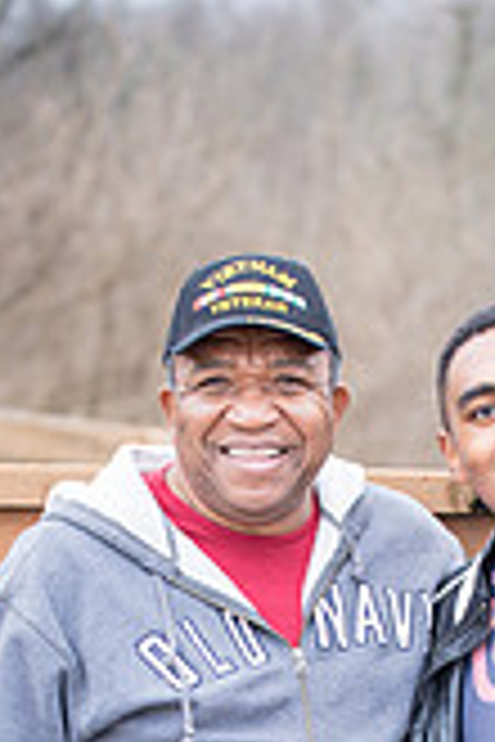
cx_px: 364
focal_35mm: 191
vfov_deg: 10.6
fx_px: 3939
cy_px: 868
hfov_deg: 7.2
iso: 200
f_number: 2.8
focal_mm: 70
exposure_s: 1/25
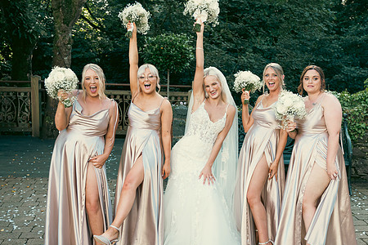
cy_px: 132
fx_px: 501
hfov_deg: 40.2
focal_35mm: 49
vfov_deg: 27.5
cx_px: 211
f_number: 3.5
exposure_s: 1/160
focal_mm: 38
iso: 125
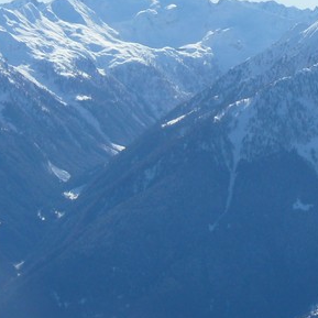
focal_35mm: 213
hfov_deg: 8.1
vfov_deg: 8.2
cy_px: 96
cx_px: 395
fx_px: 2214
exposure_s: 1/500
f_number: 6.3
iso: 80
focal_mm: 13
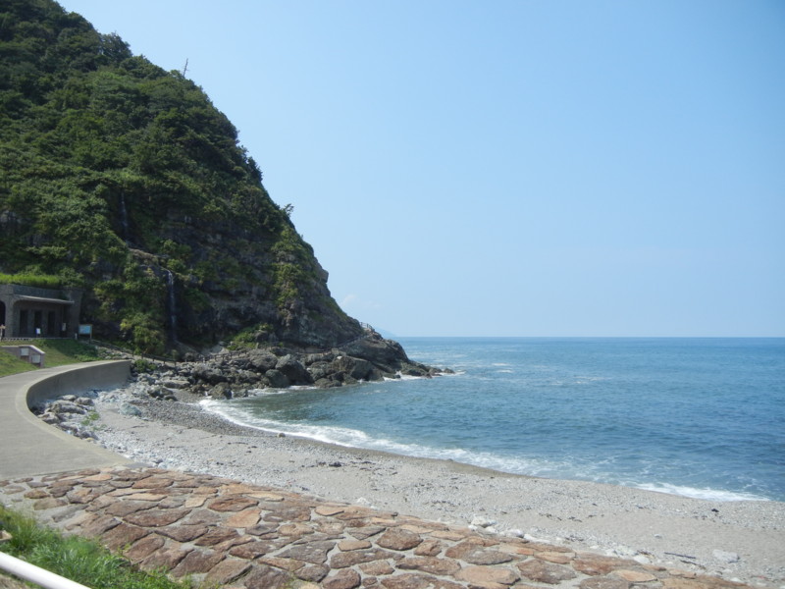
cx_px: 392
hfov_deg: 60.0
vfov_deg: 46.8
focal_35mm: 30
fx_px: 680
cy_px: 294
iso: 160
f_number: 7
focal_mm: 5.4
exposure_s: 1/377
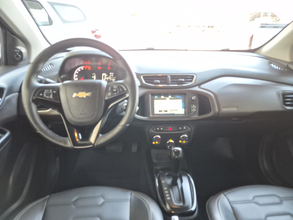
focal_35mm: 23
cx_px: 146
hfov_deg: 73.9
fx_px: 195
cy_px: 110
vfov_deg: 58.9
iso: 1250
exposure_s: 1/120
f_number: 1.8
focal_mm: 5.4
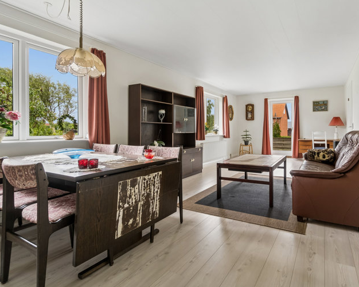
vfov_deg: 73.7
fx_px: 191
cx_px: 227
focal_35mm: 18
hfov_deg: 84.5
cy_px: 136
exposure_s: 1/50
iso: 200
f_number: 8
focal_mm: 10
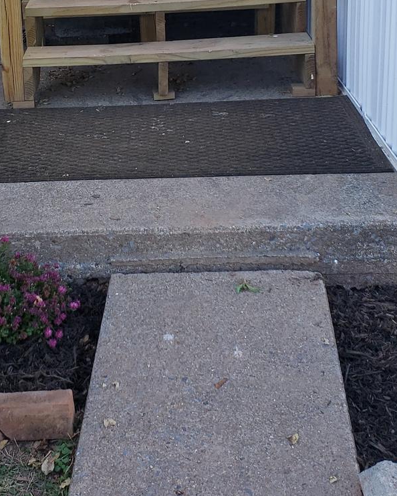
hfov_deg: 21.7
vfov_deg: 26.8
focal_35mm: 70
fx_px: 1028
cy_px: 134
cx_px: 94
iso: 50
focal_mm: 4.3
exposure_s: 1/131
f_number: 2.4
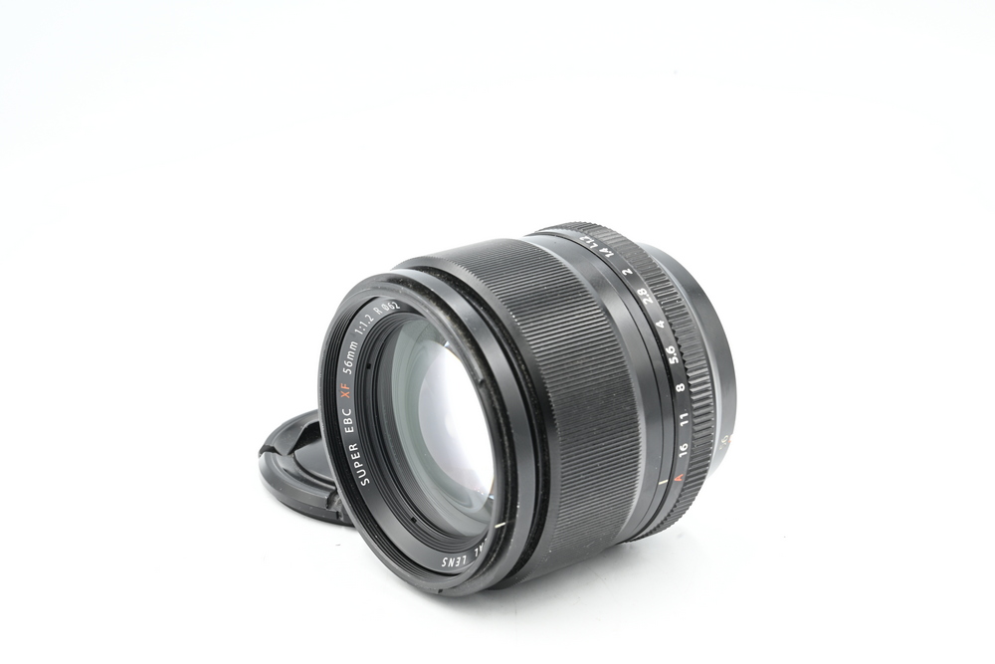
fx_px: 2018
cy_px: 332
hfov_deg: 27.7
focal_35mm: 73
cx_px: 498
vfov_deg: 18.7
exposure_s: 1/5
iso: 100
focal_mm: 73
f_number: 16
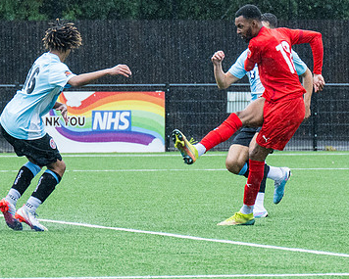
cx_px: 224
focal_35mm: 384
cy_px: 62
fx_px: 3967
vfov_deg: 4.0
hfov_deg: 5.0
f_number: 4
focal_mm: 99
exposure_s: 1/1600
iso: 1000
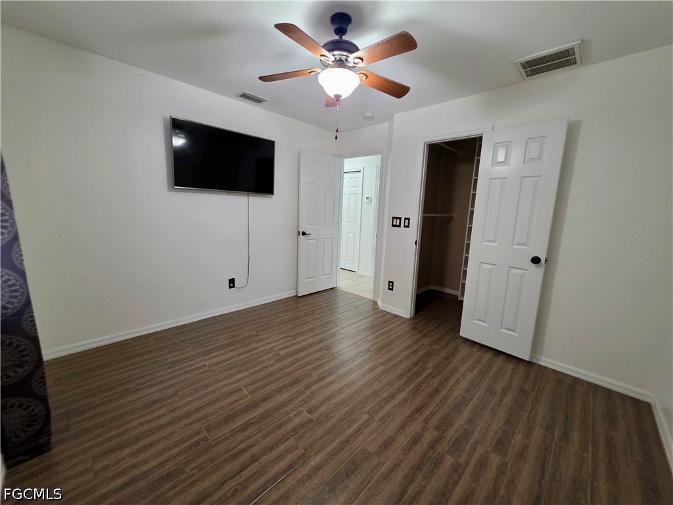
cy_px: 252
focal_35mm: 13
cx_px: 336
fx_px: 253
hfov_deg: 106.2
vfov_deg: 89.9
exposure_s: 1/60
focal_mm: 2.2
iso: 500
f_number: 1.9
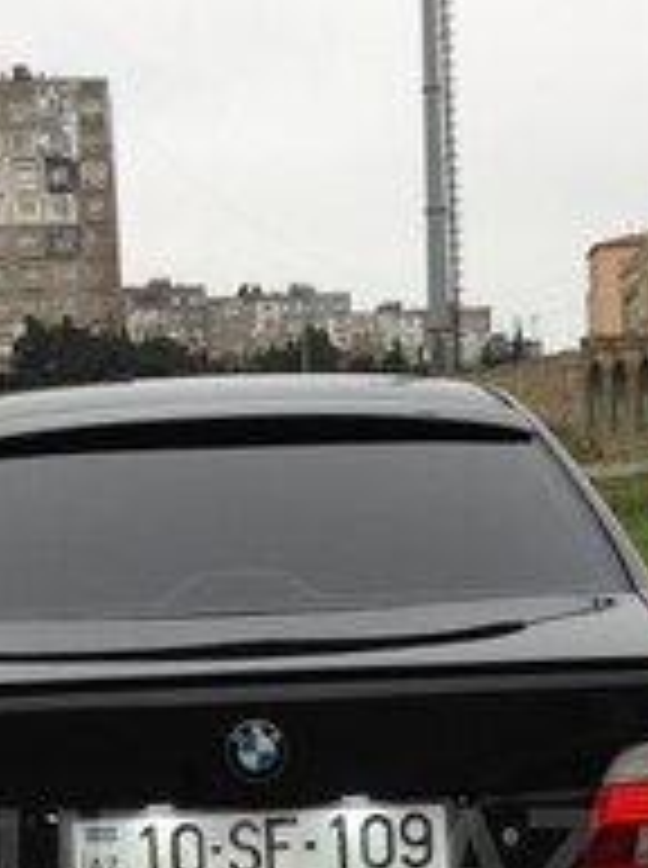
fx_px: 2129
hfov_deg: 17.3
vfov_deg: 22.2
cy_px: 859
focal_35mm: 85
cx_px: 256
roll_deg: +1.5
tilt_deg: -6.0
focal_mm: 4.12
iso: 50
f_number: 2.4
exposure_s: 1/194
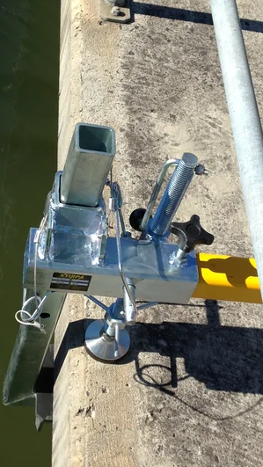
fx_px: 805
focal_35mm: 65
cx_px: 117
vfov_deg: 32.3
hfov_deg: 18.5
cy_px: 195
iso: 50
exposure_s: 1/1178
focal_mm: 4.13
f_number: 2.4
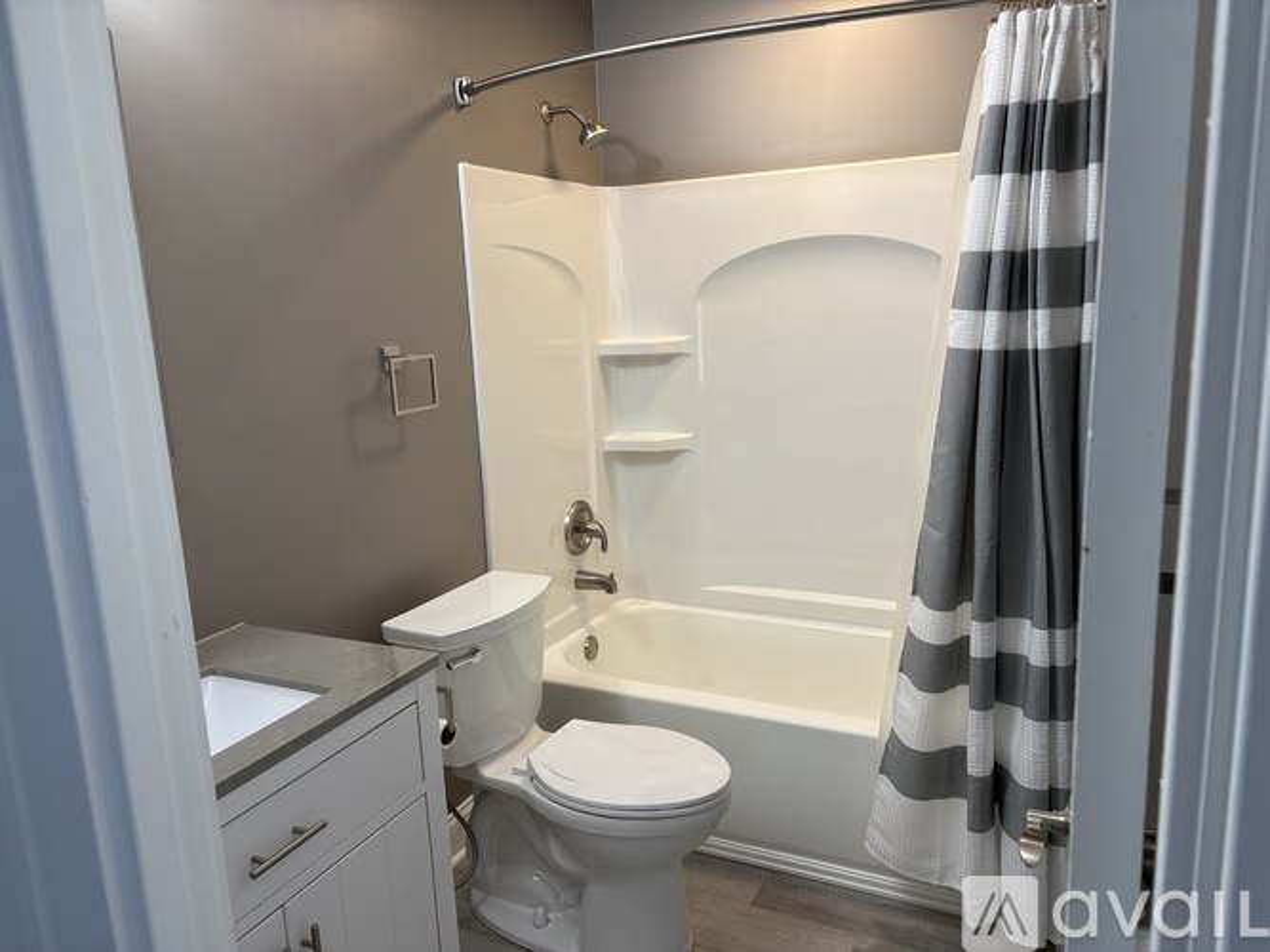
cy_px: 476
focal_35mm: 26
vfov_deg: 53.0
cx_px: 635
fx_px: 954
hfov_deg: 67.3
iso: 80
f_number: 1.6
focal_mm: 5.96
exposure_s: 1/120
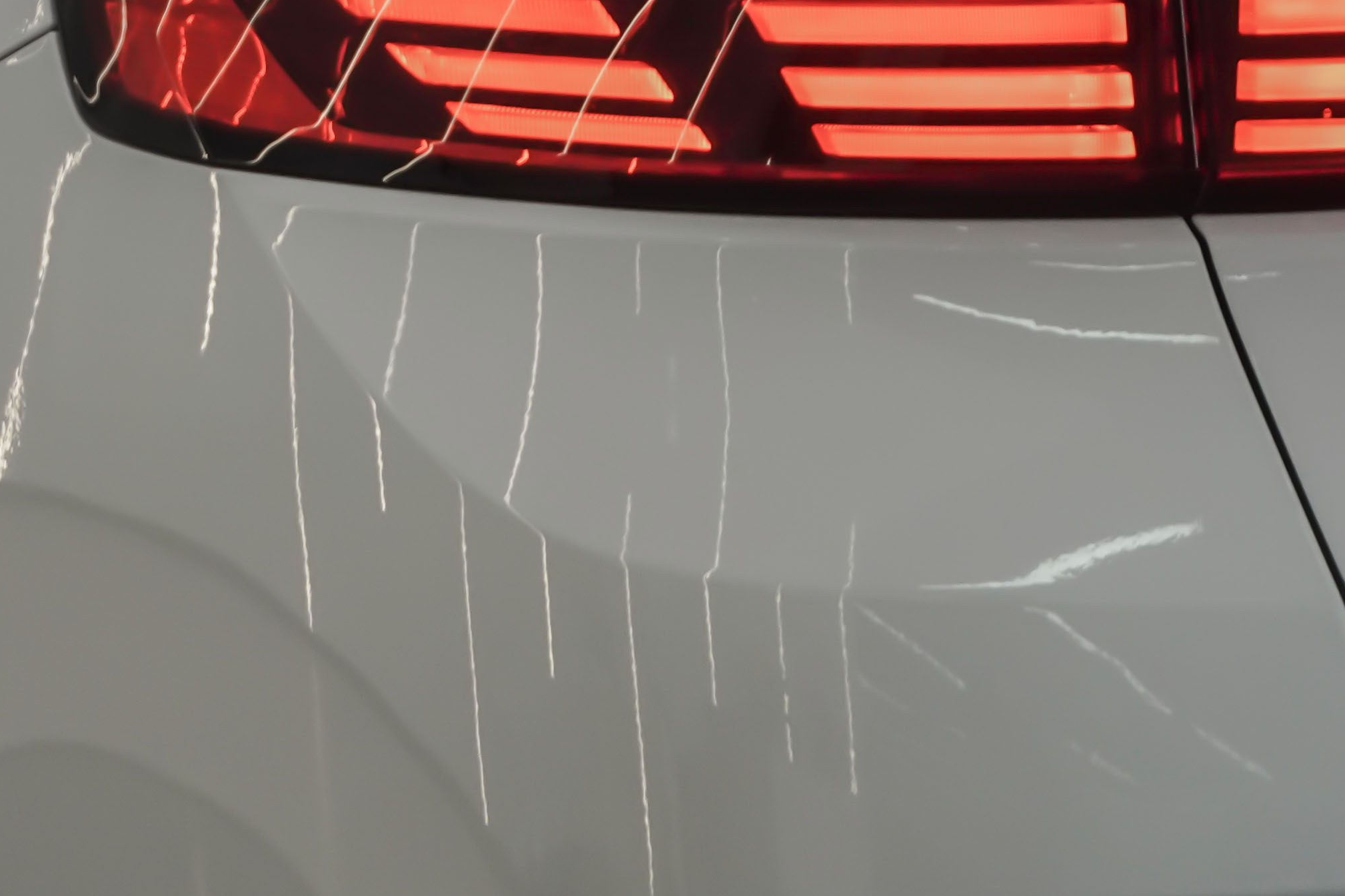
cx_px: 1053
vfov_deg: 6.1
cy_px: 17
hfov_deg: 9.2
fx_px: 8330
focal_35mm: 223
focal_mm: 50
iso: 640
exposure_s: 1/125
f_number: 6.3
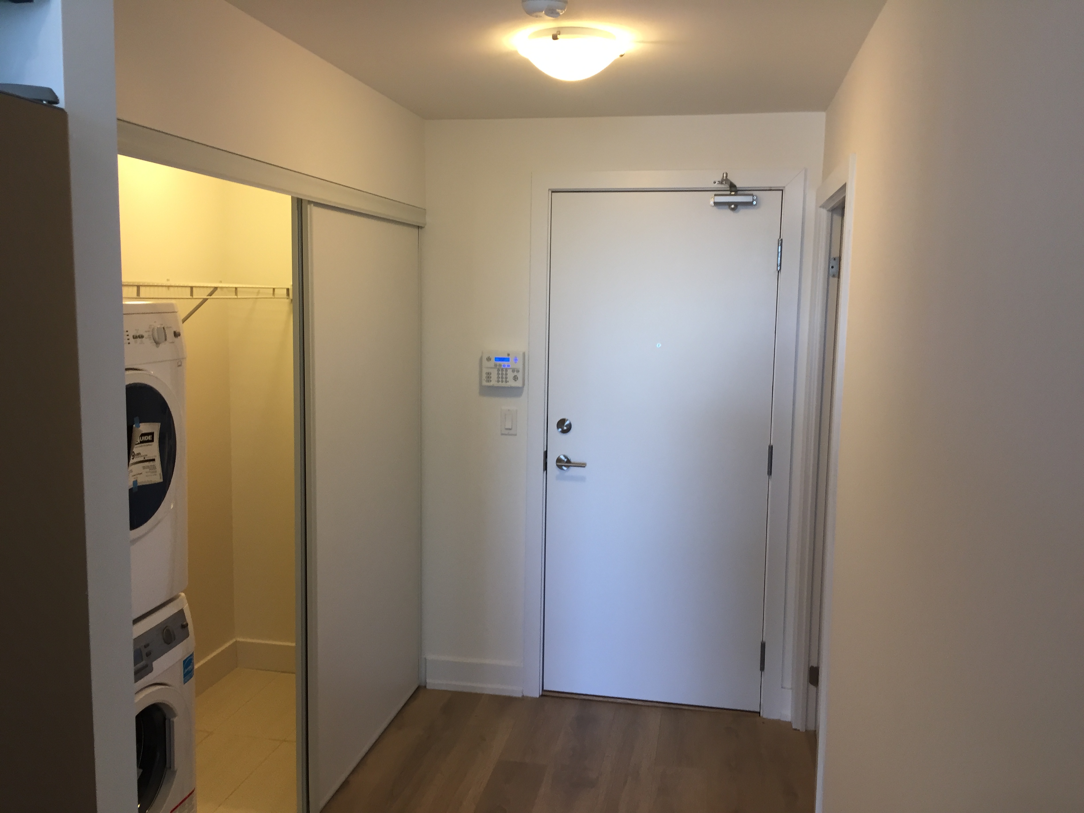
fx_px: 908
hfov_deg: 61.7
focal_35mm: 29
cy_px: 406
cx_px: 542
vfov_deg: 48.2
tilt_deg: -6.2
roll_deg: -0.2
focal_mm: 4.15
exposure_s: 1/30
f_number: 2.2
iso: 64
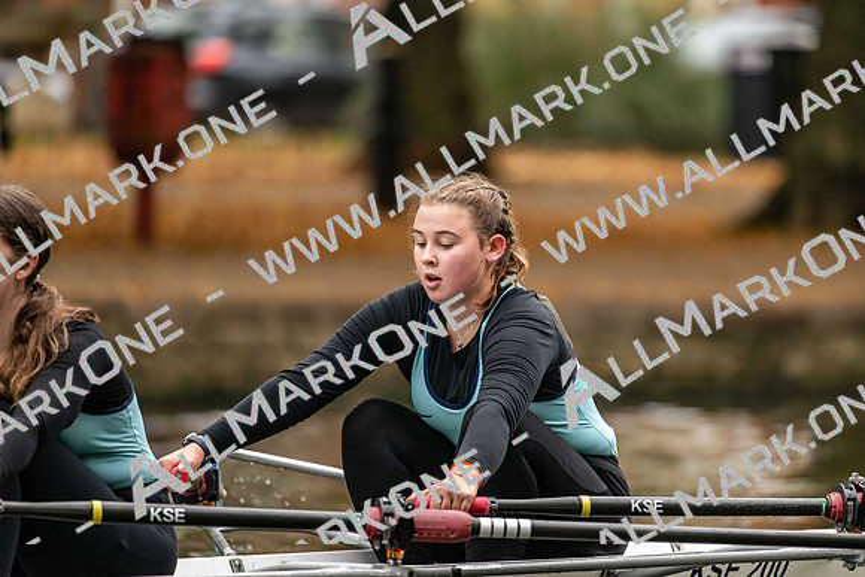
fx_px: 9613
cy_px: 288
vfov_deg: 3.4
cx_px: 432
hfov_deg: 5.2
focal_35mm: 400
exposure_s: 1/2500
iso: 3600
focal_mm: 400
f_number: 4.5
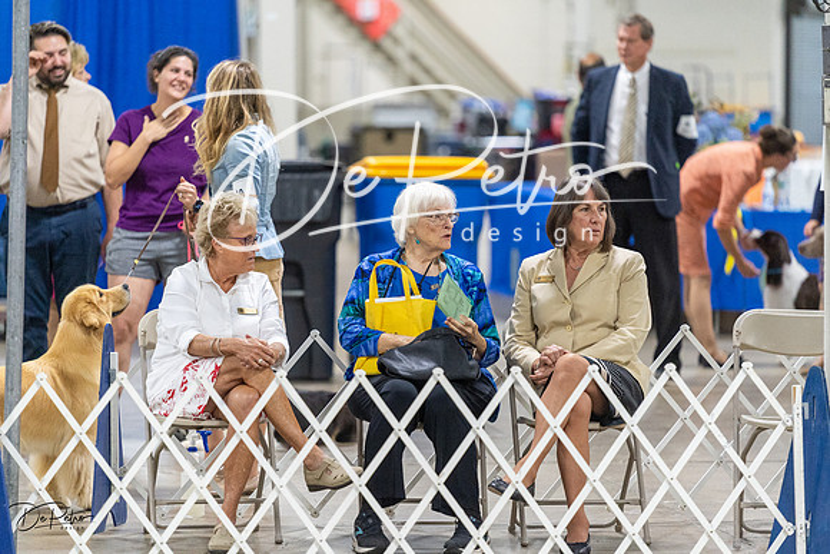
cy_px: 277
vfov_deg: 6.9
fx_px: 4612
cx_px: 415
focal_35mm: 200
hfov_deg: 10.3
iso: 4000
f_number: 2.8
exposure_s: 1/250
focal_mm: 200
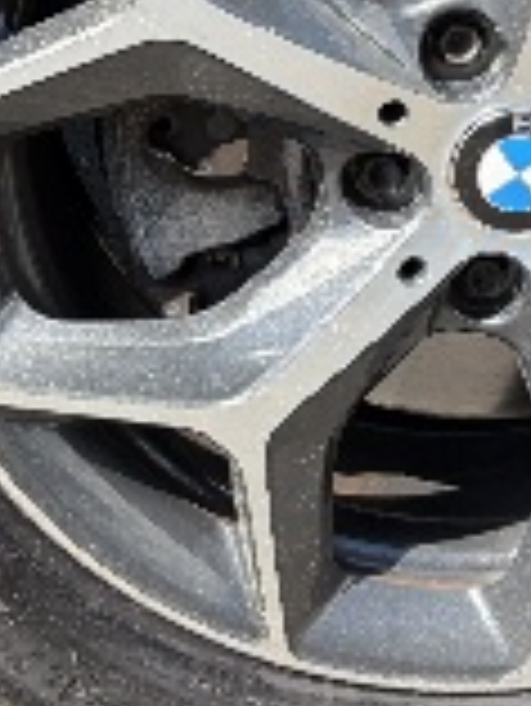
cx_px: 500
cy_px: 94
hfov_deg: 20.8
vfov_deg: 27.3
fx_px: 1409
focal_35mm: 69
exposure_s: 1/773
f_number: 1.6
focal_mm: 5.96
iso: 50
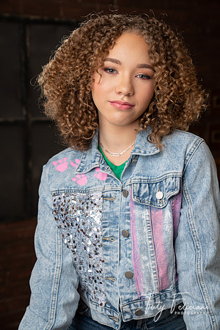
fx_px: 642
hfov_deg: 19.5
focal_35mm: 70
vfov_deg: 28.8
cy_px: 165
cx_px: 110
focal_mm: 70
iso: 100
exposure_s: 1/80
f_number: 5
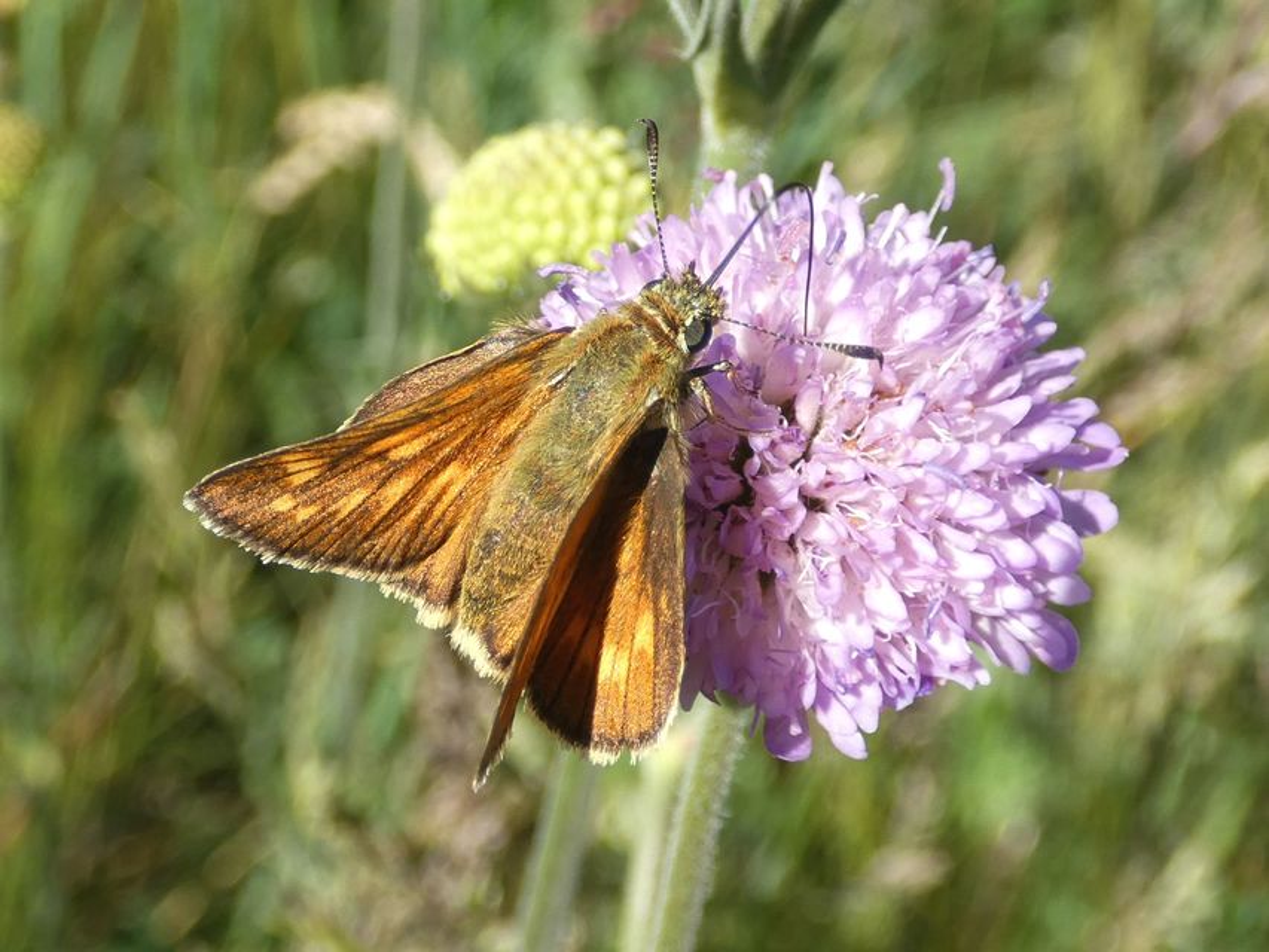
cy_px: 476
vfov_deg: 33.6
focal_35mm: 43
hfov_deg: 43.8
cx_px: 634
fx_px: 1577
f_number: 3.7
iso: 80
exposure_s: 1/200
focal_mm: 7.8
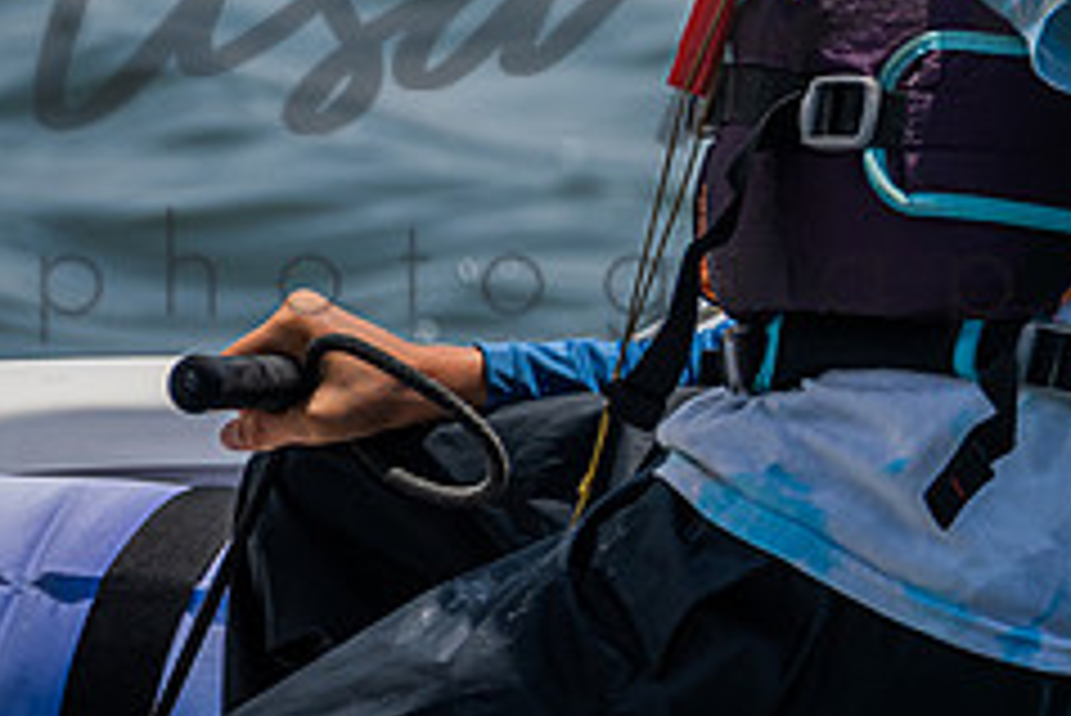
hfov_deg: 2.1
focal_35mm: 974
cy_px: -61
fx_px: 28993
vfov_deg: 1.4
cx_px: 1040
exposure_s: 1/1250
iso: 320
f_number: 8
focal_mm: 400
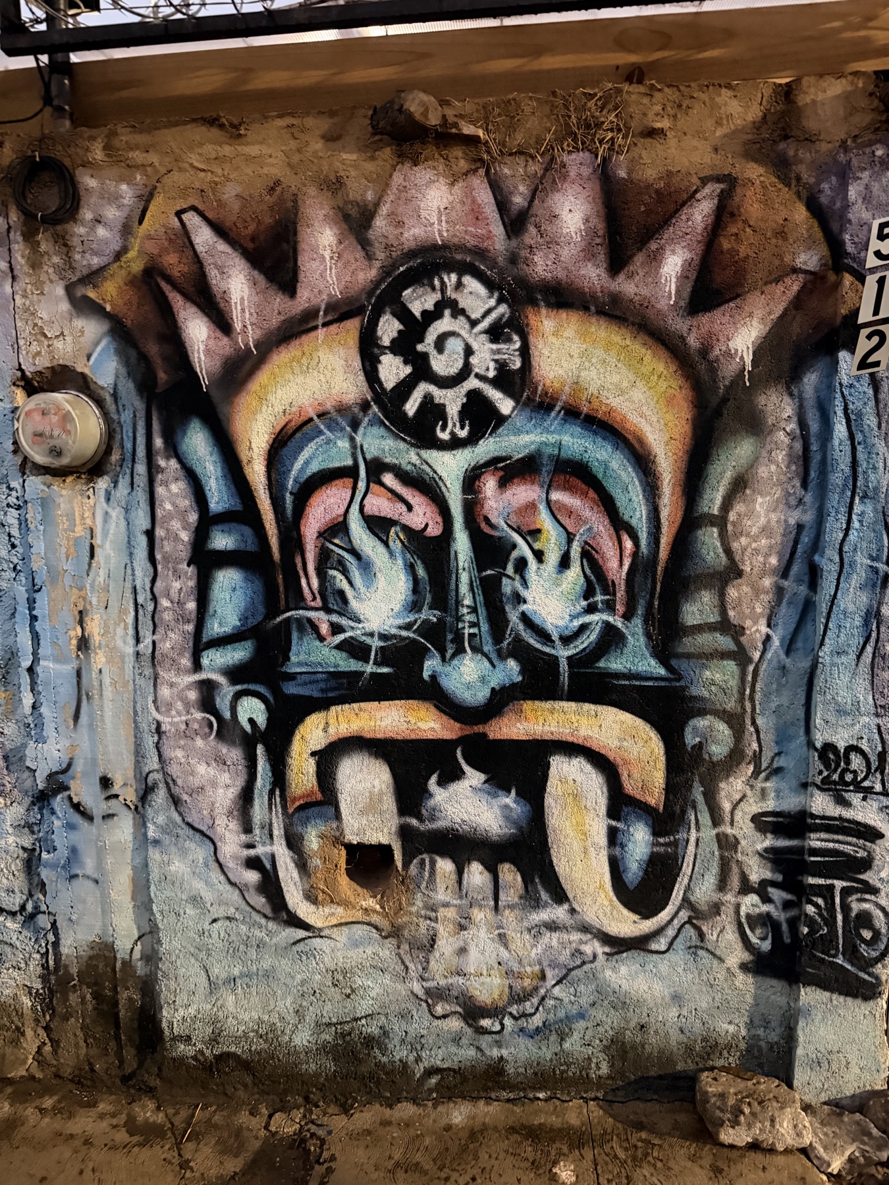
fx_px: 822
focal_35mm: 24
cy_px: 592
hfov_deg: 56.8
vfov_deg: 71.6
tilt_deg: -6.3
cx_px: 444
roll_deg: +1.0
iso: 1250
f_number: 1.78
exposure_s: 1/30
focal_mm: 6.76
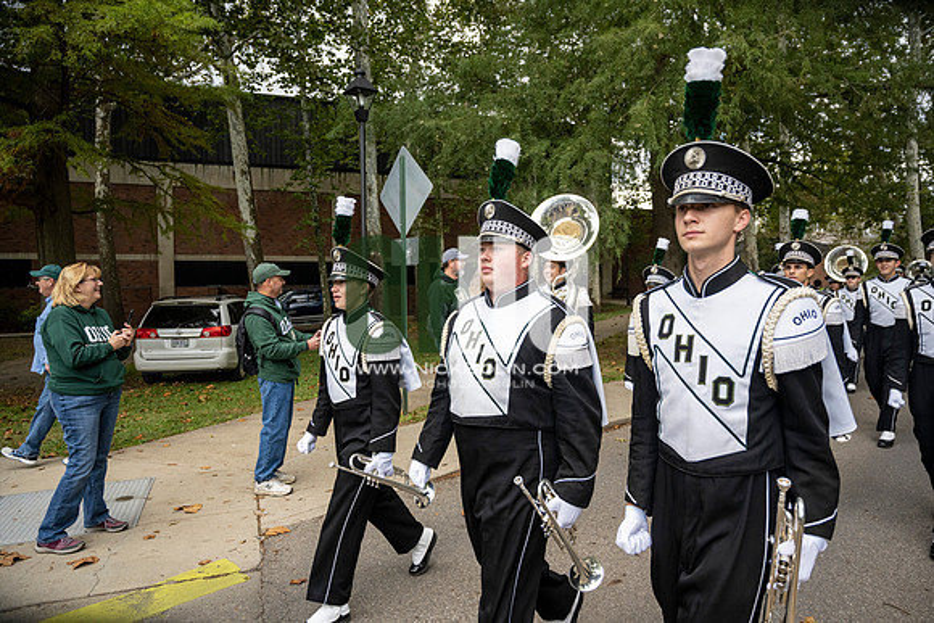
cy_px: 312
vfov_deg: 53.2
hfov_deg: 73.7
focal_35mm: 24
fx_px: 623
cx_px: 467
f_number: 4
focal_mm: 24
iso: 500
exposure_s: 1/1000
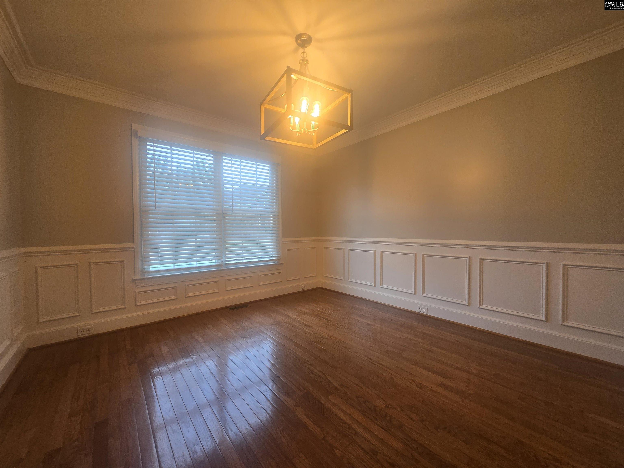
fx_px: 234
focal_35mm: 13
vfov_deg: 89.9
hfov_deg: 106.2
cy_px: 234
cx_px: 312
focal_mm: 1.7
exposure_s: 1/60
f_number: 2.2
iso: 100
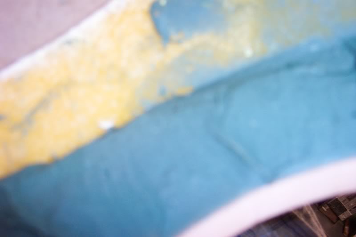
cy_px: 118
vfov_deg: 35.0
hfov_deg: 50.7
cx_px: 178
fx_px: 376
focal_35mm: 38
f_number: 2.8
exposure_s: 1/30
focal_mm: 8
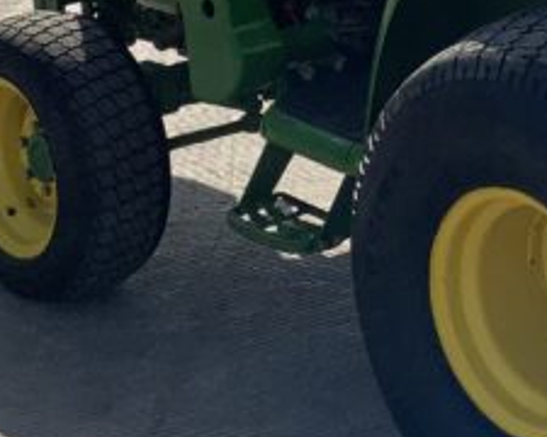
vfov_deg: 11.6
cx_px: 661
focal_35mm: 129
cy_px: -134
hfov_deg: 14.4
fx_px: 2088
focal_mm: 3
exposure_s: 1/2667
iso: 20
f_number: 1.8
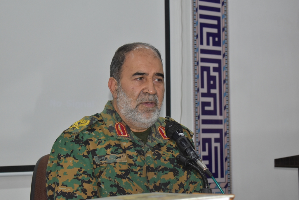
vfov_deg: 16.6
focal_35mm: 82
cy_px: 100
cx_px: 150
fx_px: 685
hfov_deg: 24.6
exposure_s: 1/100
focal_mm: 55
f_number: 5.6
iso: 1600
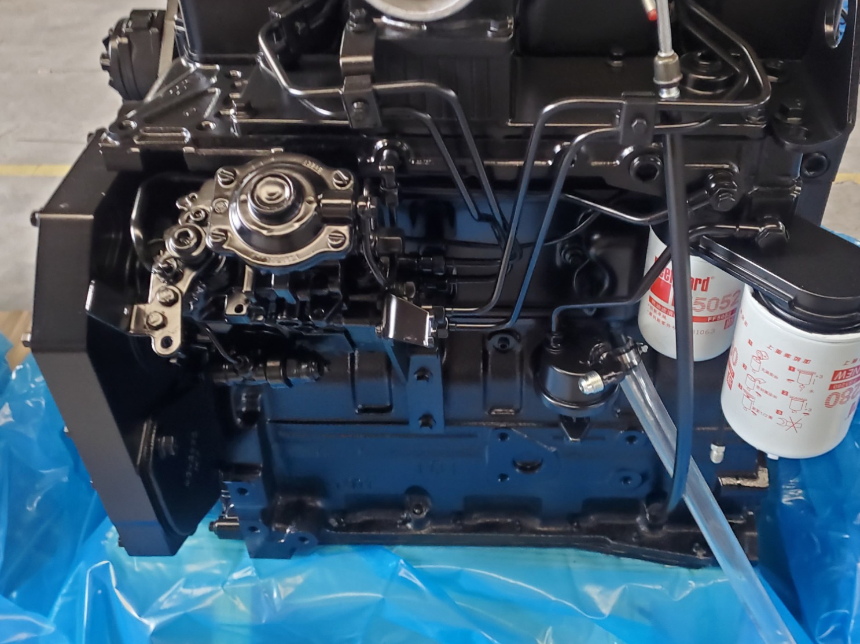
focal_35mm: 35
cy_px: 266
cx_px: 514
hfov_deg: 52.3
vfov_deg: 40.6
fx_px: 869
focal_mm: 4.3
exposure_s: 1/9
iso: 640
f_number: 1.5
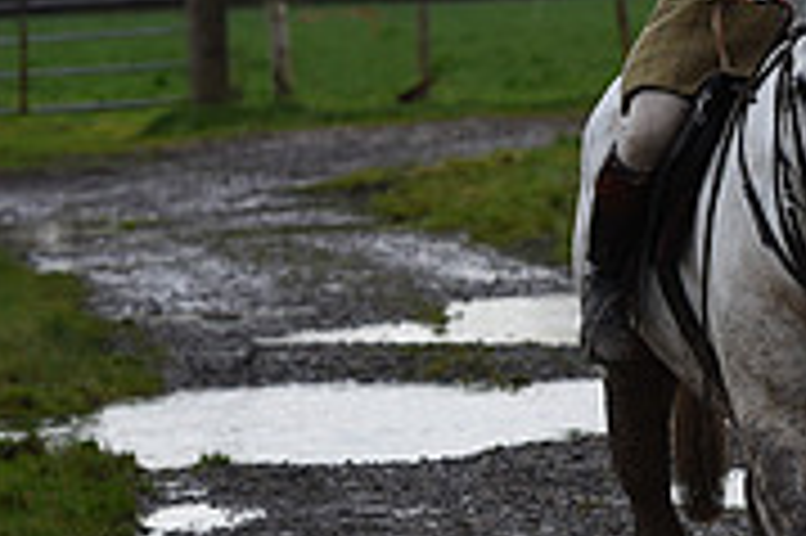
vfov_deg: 3.4
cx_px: 1297
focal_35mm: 405
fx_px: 9059
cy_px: 171
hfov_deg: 5.0
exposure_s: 1/1250
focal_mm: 125
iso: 1250
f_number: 5.6
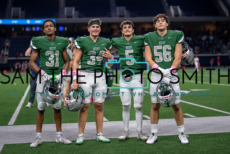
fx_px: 435
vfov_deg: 20.0
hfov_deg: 29.6
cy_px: 71
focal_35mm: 68
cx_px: 120
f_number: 1.2
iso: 250
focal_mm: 50
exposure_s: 1/400
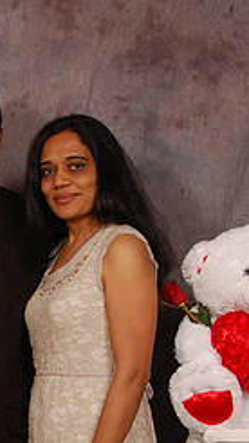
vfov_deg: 23.6
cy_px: 348
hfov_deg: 13.4
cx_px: -7
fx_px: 1047
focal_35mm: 89
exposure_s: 1/200
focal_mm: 24
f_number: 5.6
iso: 400
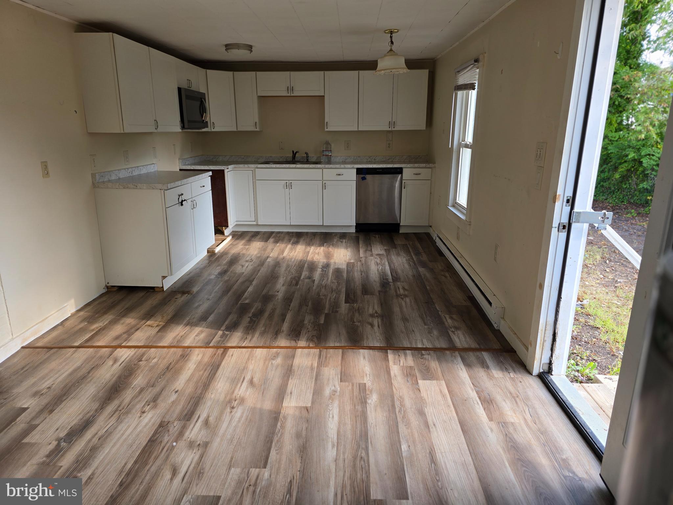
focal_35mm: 23
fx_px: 447
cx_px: 336
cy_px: 252
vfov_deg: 58.9
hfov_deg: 73.9
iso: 25
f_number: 1.7
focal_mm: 6.3
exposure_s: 1/120
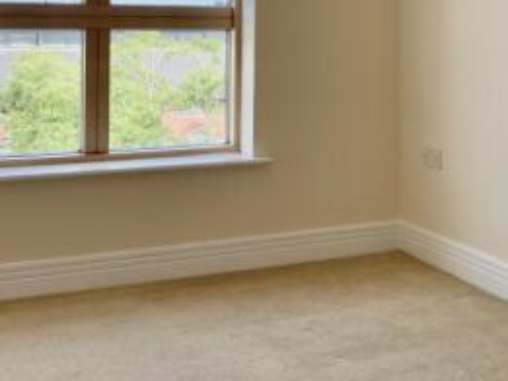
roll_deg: -0.4
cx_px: 365
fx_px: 852
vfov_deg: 24.4
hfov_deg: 32.7
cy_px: 30
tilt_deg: +0.8
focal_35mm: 58
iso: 25
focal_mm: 4.25
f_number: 1.8
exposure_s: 1/203
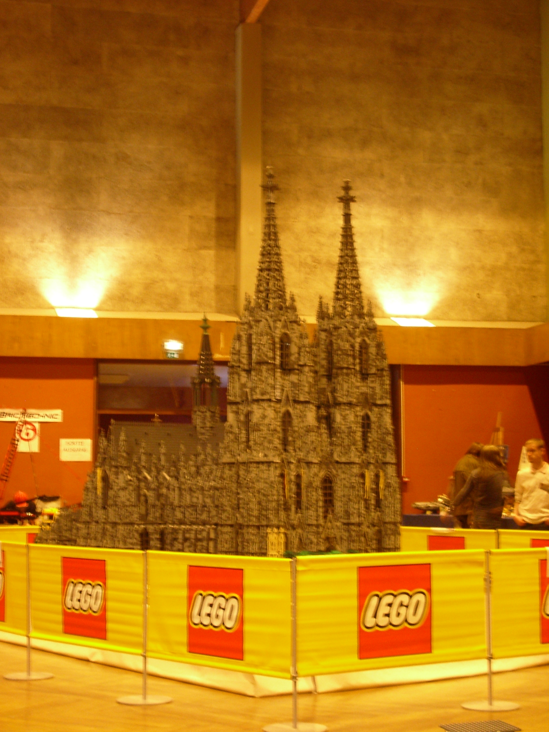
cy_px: 366
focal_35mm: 62
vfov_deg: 31.2
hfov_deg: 23.7
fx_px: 1311
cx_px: 274
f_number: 3.5
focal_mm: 10.2
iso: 200
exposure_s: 1/4
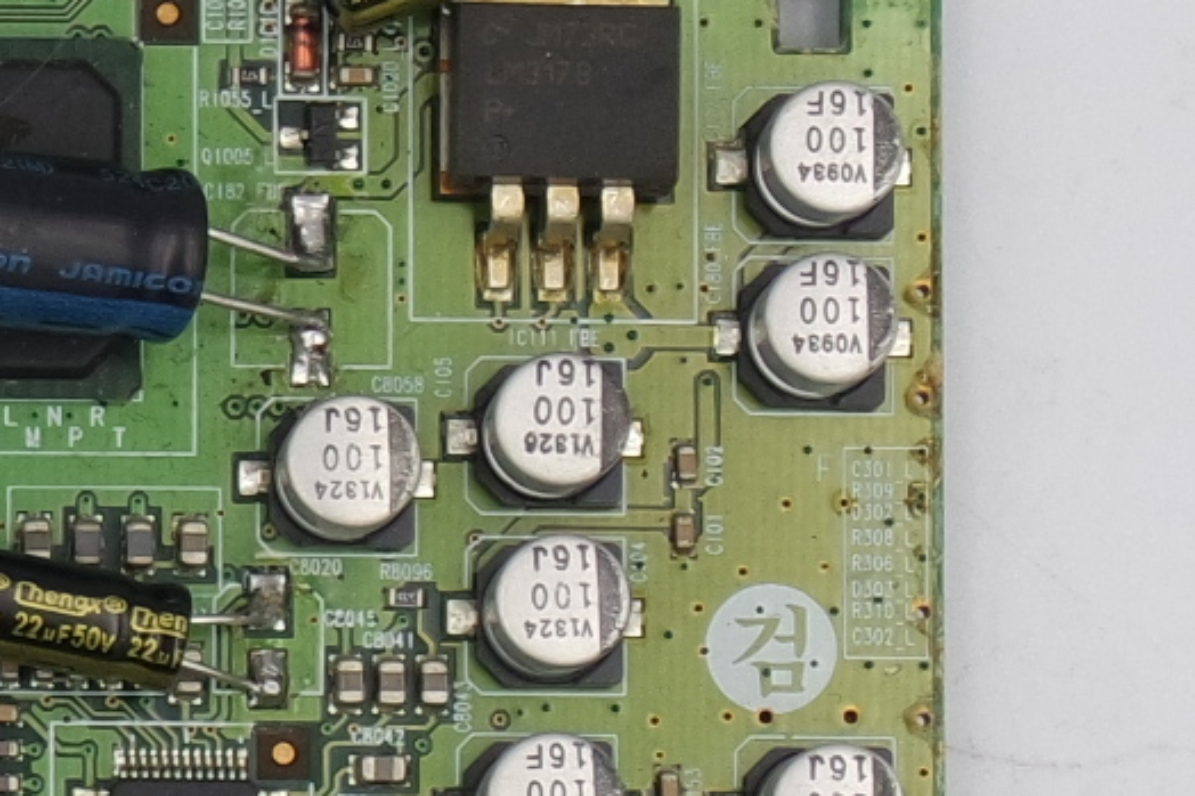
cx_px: -1204
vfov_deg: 4.1
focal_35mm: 335
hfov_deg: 6.0
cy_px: 974
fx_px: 11116
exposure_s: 1/125
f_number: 5
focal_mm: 22
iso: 200
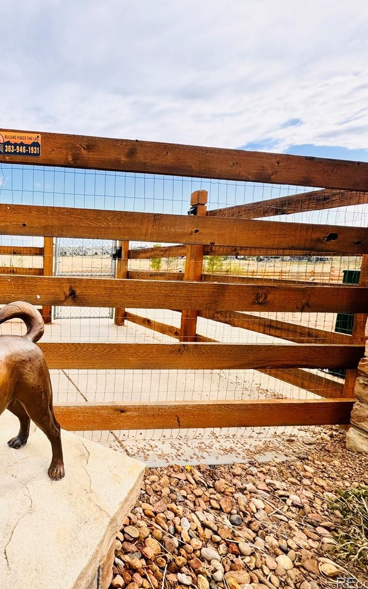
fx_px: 321
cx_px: 20
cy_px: 296
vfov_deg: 85.1
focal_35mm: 20
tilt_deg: -7.3
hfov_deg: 50.9
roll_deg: -0.8
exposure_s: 1/804
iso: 40
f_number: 2.2
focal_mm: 2.22
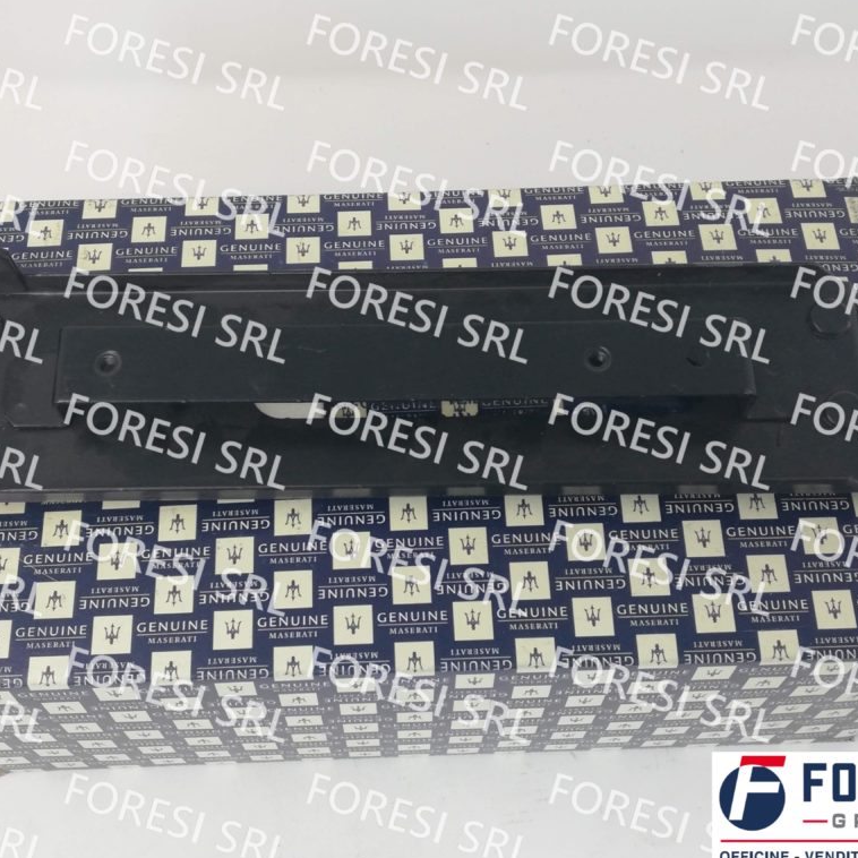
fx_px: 1206
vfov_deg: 39.2
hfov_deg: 39.1
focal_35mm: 43
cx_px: 394
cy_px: 430
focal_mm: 3.81
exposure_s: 1/100
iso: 100
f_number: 2.2
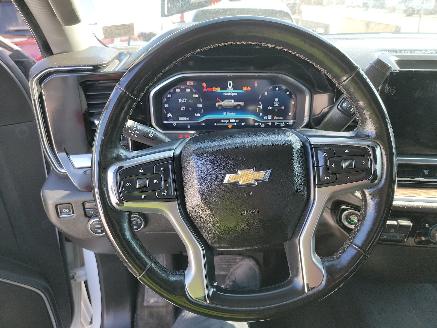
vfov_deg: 56.8
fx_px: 303
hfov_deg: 71.6
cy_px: 164
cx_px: 218
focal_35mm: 24
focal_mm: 6.7
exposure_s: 1/59
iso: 72
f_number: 1.8
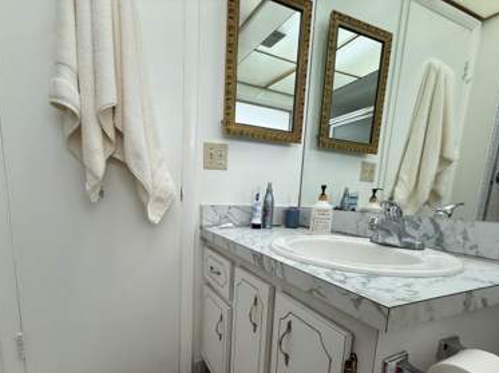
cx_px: 229
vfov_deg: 70.1
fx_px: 259
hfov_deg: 87.6
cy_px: 239
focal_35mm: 18
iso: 100
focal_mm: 2.22
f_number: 2.2
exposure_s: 1/120
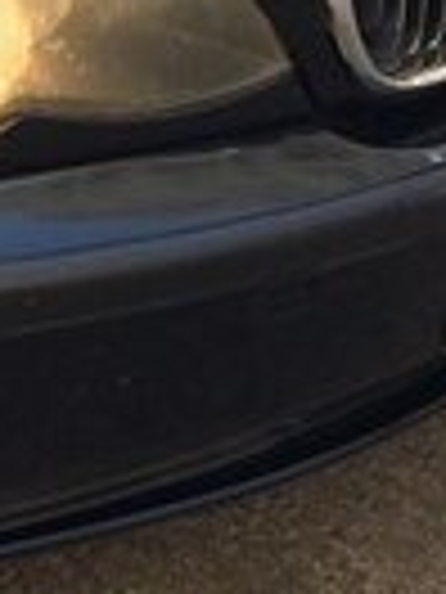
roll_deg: -2.8
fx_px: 2491
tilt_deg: -22.3
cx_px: -473
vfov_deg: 13.0
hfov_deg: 9.5
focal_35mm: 145
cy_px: -236
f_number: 2.2
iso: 32
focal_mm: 4.15
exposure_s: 1/167
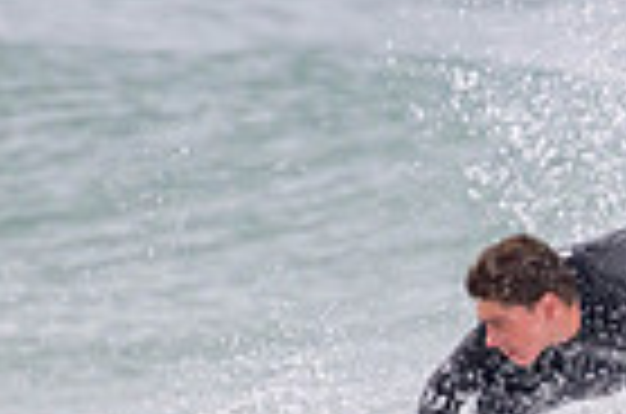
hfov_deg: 0.6
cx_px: 748
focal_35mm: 3350
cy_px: 524
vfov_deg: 0.4
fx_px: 58120
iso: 1000
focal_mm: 800
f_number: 11
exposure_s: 1/2000
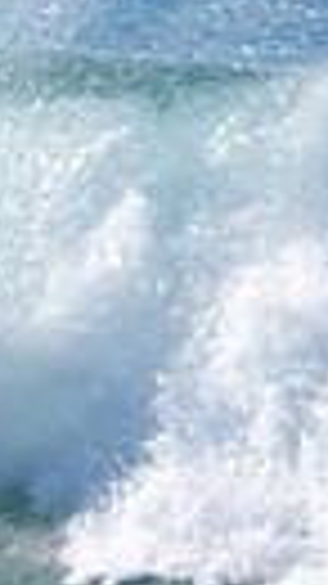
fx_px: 54295
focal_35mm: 3507
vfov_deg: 0.6
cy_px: 448
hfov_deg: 0.3
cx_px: -948
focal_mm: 500
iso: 100
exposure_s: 1/320
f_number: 8
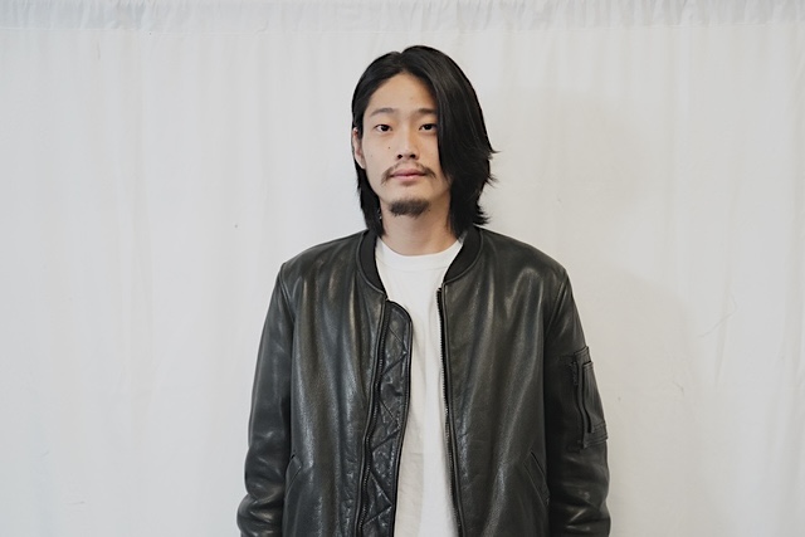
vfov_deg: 30.5
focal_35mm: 44
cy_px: 268
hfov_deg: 44.5
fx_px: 984
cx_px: 402
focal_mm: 44
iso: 12800
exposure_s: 1/20
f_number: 22
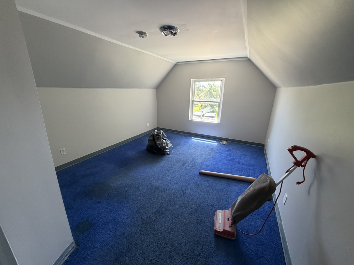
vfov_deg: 85.7
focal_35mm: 14
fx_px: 143
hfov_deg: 102.1
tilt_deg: -16.5
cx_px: 177
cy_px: 132
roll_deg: -0.5
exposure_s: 1/121
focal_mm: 2.22
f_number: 2.2
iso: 250
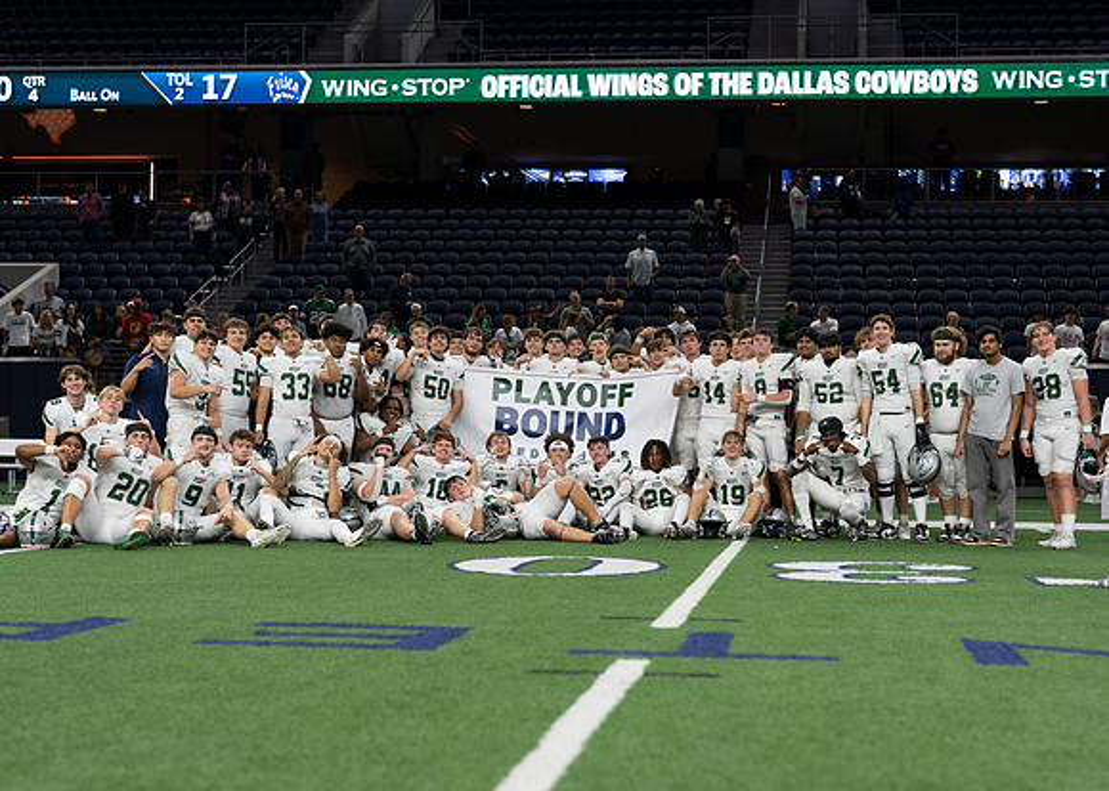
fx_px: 1919
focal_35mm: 61
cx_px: 597
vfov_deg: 23.3
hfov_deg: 32.2
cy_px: 432
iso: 500
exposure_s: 1/400
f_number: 2.2
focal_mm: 50
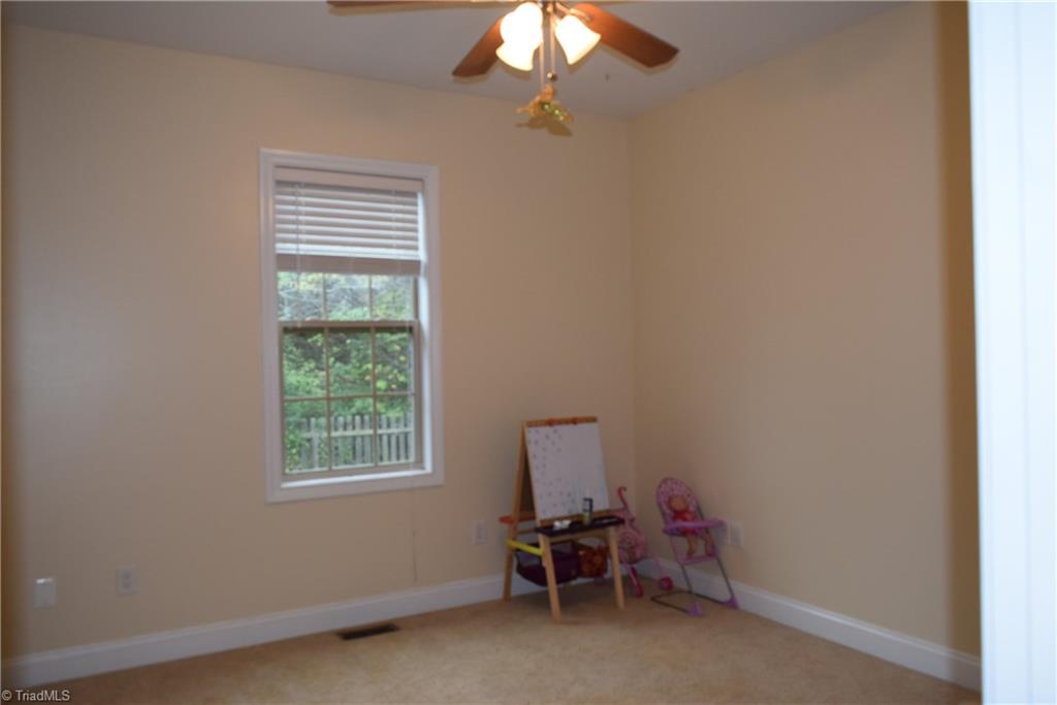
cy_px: 352
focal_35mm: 27
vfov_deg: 47.9
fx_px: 793
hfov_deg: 67.4
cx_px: 528
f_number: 5
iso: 800
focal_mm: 18
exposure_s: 1/100
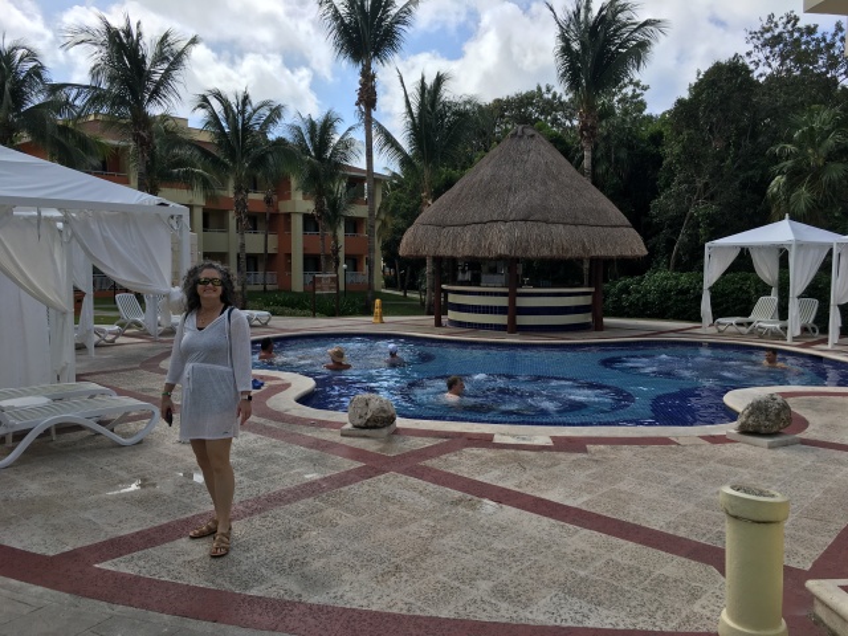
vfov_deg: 48.2
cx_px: 424
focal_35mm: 29
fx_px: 710
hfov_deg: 61.7
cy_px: 318
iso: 25
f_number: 2.2
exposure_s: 1/1538
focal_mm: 4.15
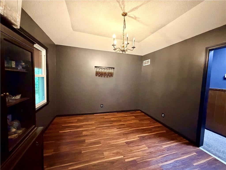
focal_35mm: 14
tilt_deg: -4.2
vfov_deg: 85.7
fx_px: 91
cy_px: 85
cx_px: 113
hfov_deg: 102.1
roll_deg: -1.8
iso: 1600
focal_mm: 2.22
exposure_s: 1/40
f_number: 2.2
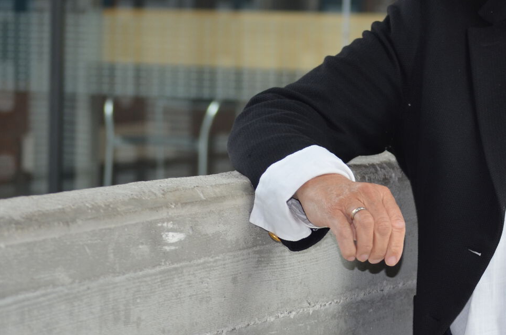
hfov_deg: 12.4
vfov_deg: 8.3
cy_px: 63
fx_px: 2315
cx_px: 437
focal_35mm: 165
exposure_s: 1/125
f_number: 4.2
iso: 250
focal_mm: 55
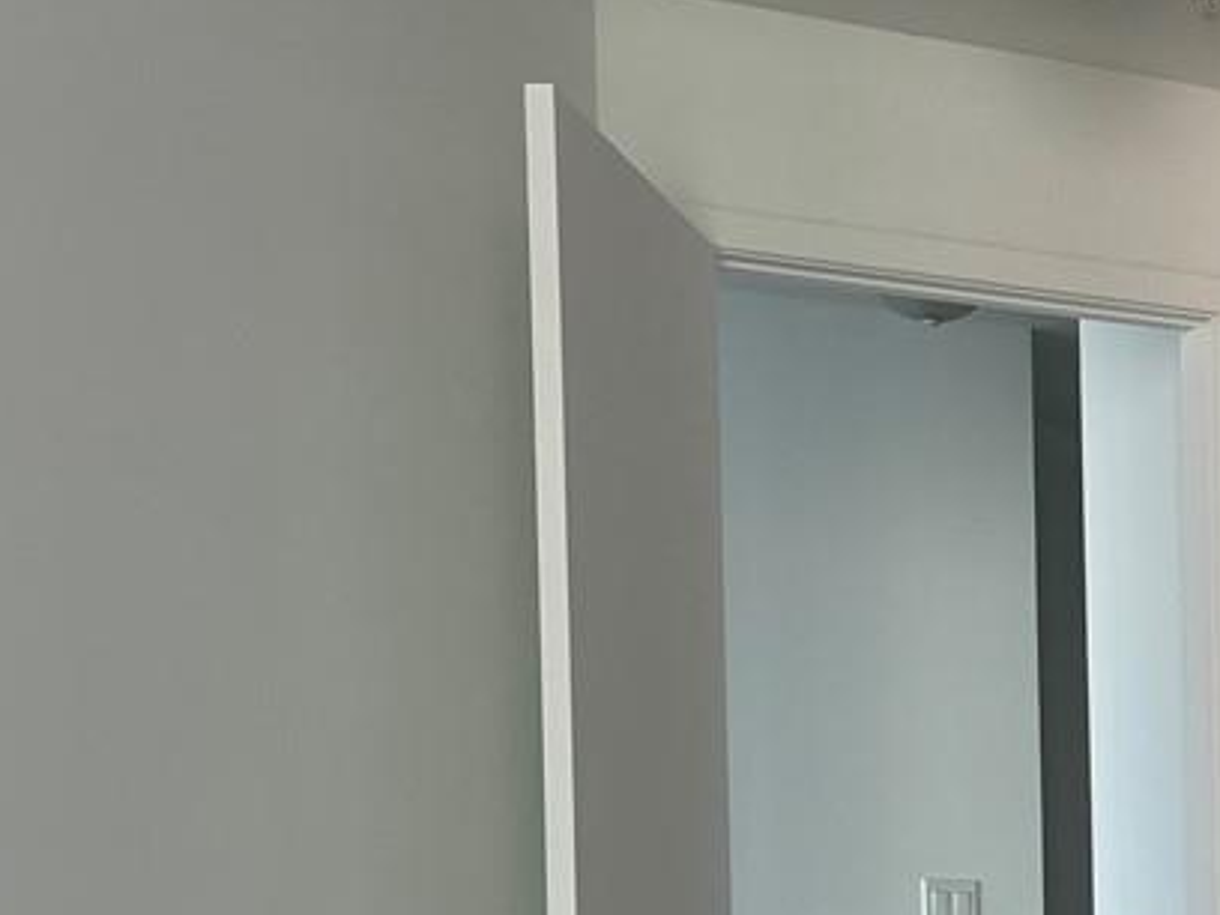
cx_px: 1785
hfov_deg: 18.0
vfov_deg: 14.4
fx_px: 3454
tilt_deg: -2.3
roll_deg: +0.8
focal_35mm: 98
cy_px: 1208
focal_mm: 5.1
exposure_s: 1/121
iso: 32
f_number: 1.6
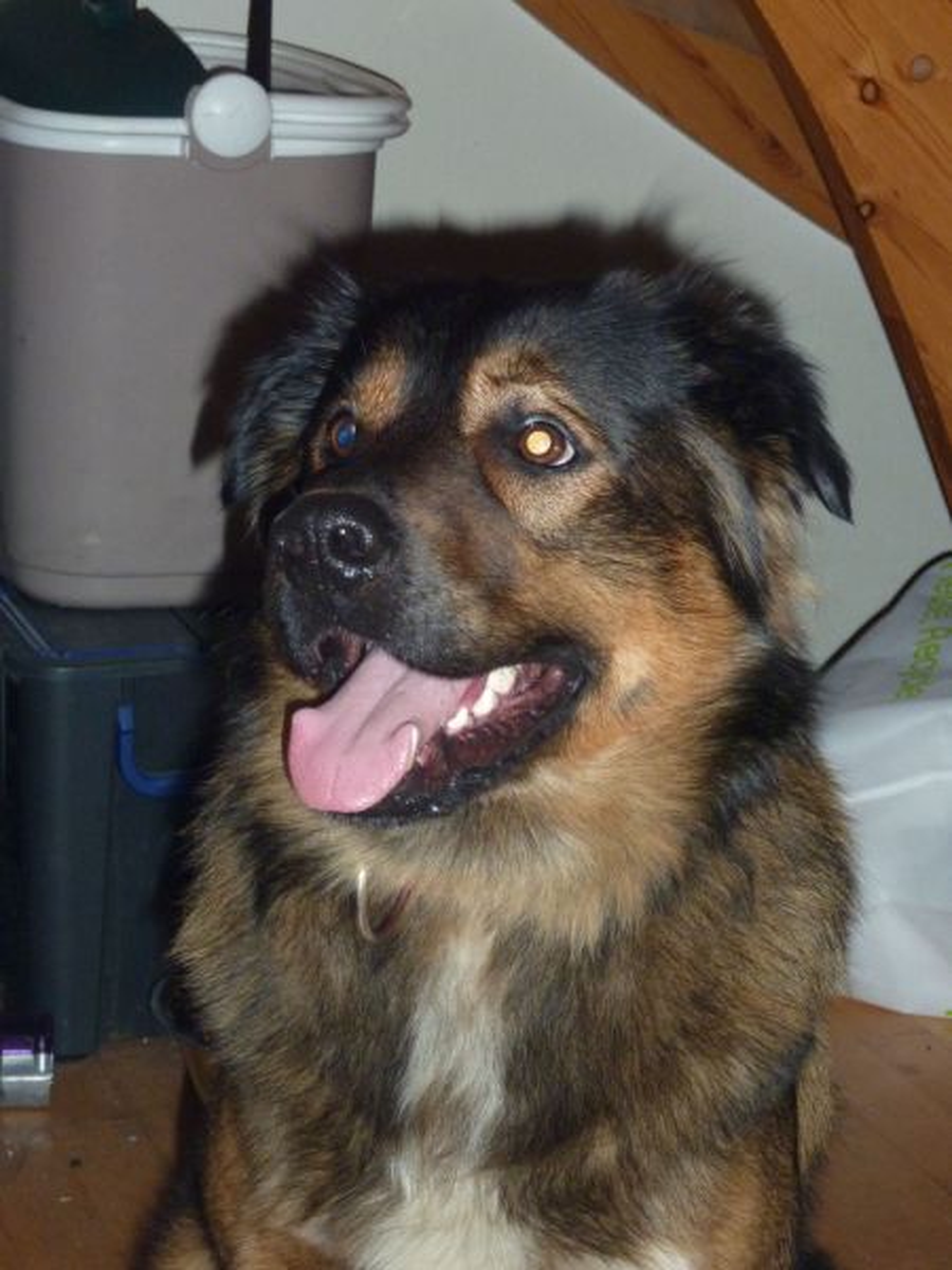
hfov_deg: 16.4
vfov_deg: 21.8
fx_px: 3300
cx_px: 476
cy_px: 635
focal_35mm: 90
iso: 320
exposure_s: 1/125
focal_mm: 14.7
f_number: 4.3
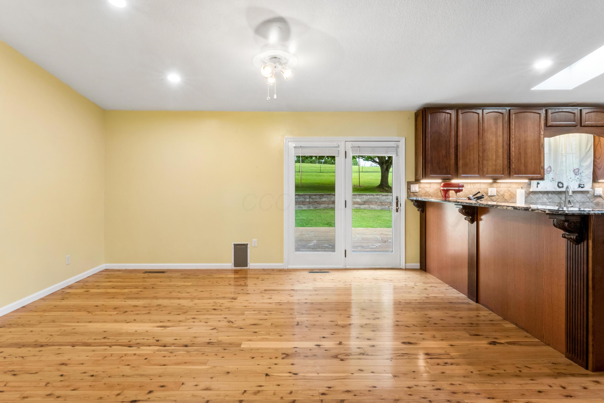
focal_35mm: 17
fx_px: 285
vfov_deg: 70.4
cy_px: 202
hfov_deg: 93.3
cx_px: 302
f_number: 22
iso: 800
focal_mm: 17
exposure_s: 1/8
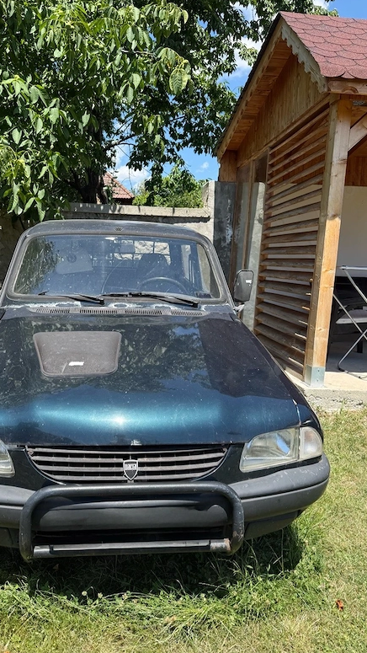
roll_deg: -2.3
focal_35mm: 27
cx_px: 139
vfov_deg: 69.9
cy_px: 328
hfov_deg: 42.6
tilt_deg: -7.6
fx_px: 467
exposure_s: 1/1770
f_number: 1.78
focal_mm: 6.76
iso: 80
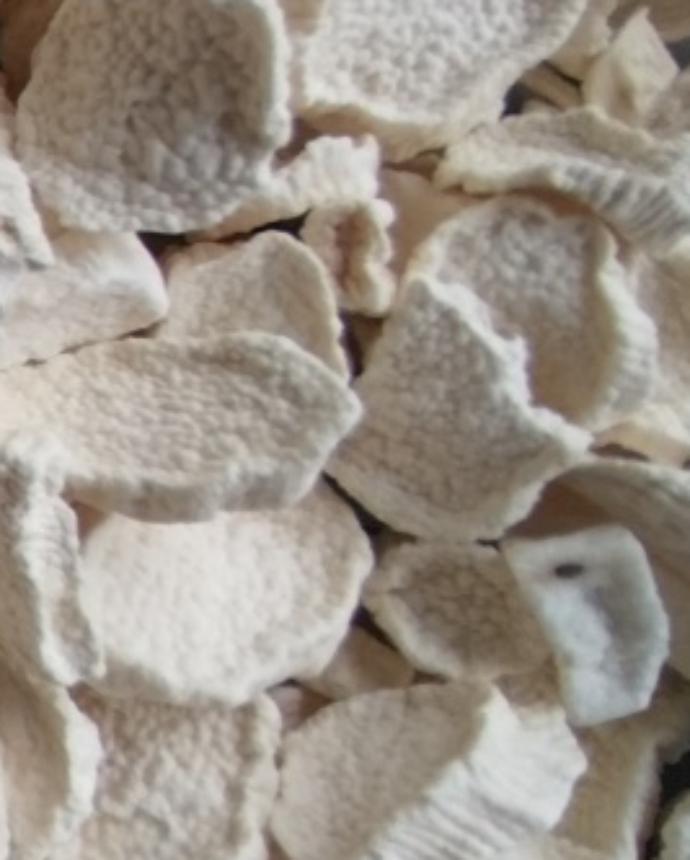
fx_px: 1275
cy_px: 195
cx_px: -326
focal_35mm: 50
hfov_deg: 24.2
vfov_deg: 36.3
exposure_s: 1/363
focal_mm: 1.68
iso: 100
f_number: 2.2
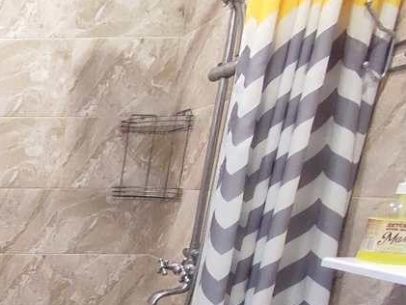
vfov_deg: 33.8
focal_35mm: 38
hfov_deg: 37.6
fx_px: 446
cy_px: 318
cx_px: -75
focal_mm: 1.65
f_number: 2.2
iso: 442
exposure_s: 1/50
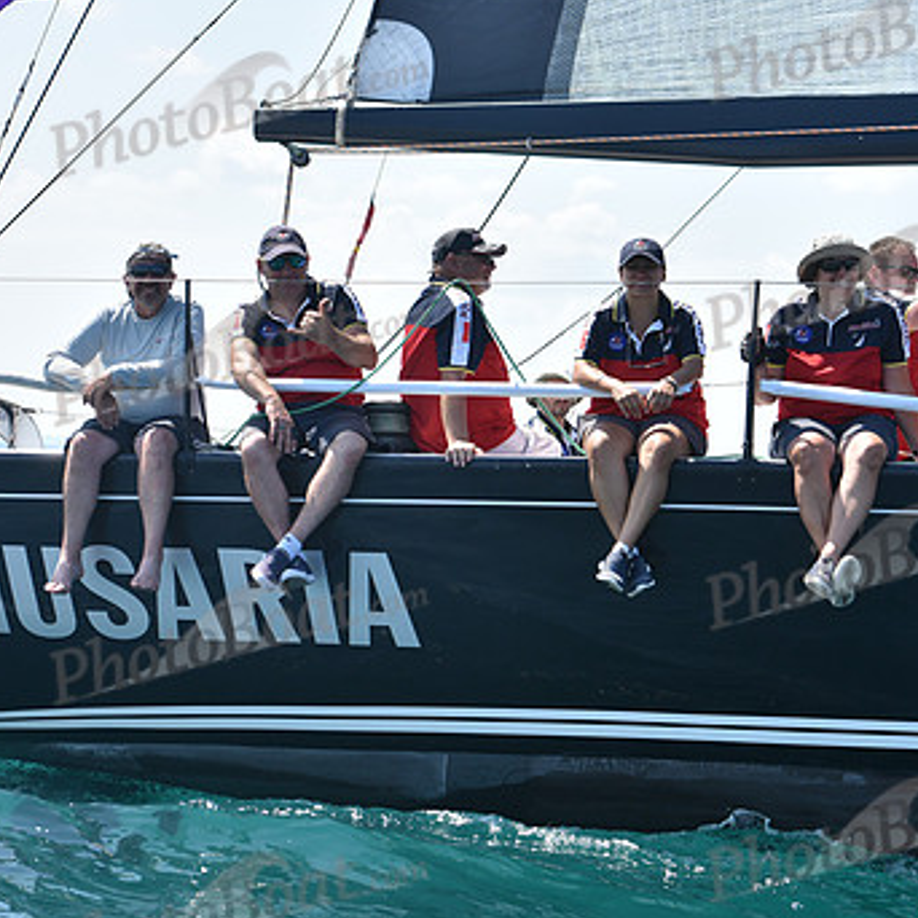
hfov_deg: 17.2
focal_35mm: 101
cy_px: 458
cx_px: 569
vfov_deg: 17.2
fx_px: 3030
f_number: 4.5
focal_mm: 70
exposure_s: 1/1250
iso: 250
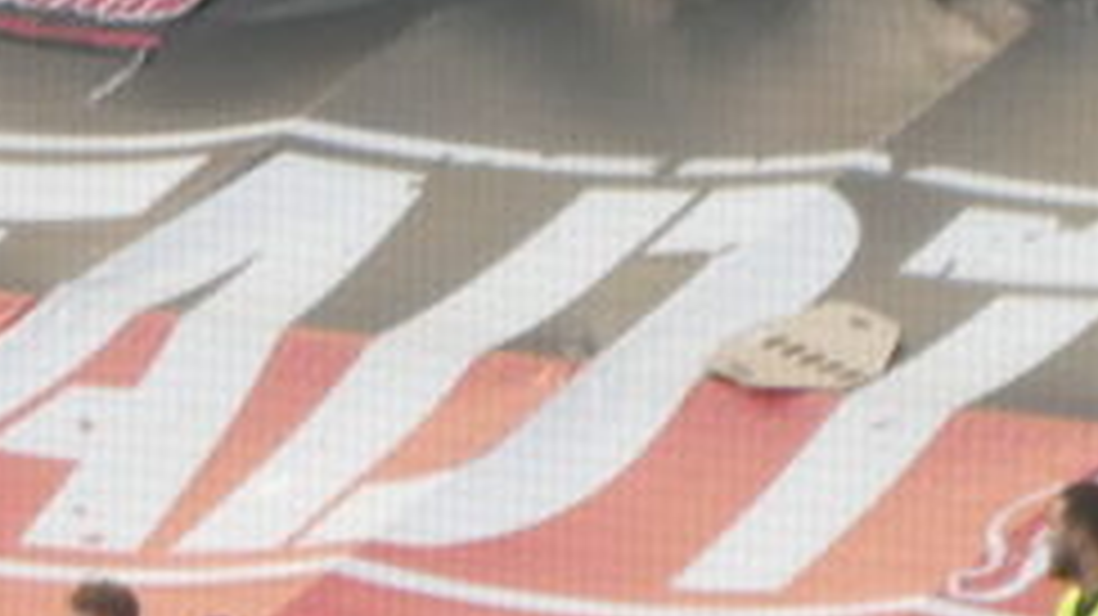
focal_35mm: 1323
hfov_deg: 1.6
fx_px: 38502
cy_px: 2365
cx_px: -1476
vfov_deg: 0.9
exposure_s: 1/80
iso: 160
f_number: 5.6
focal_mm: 33.2
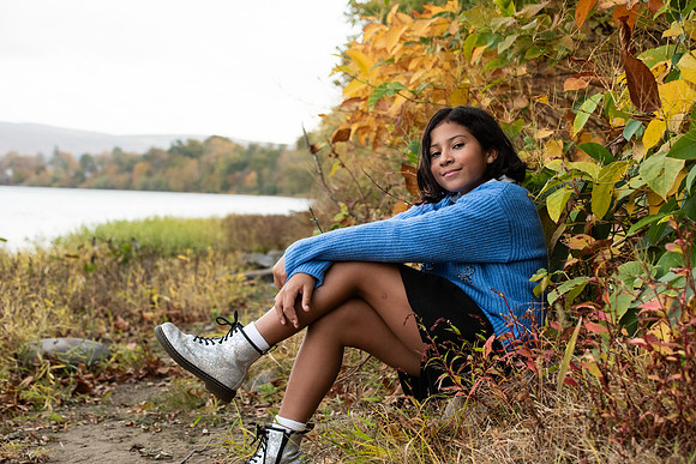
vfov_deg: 19.5
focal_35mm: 70
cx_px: 348
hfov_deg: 28.8
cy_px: 232
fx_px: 1354
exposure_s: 1/250
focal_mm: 70
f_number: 5.6
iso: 1250
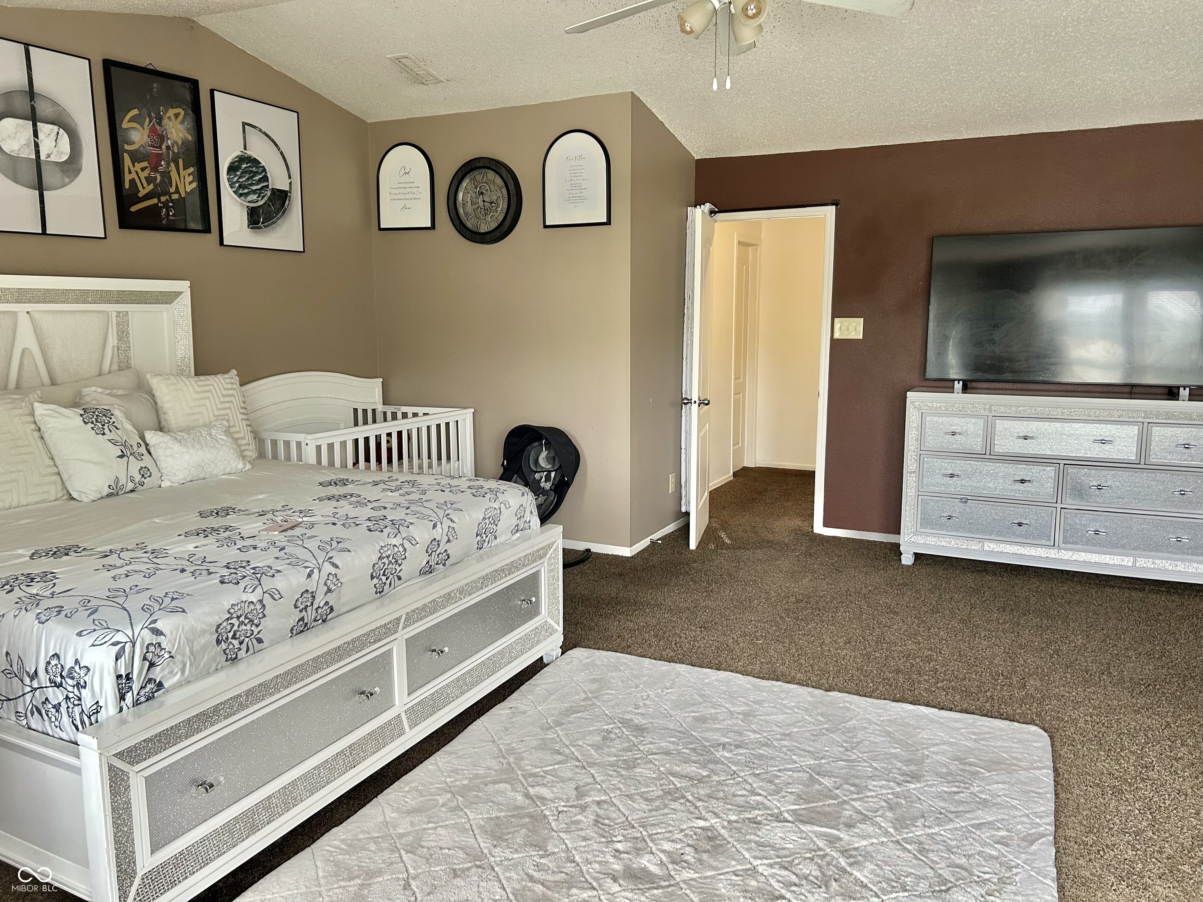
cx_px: 602
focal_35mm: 26
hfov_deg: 67.3
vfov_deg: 53.1
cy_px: 451
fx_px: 904
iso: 125
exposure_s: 1/86
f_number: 1.5
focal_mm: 5.7
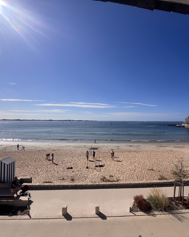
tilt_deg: +0.7
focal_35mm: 17
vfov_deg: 89.6
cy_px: 118
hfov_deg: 76.7
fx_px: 119
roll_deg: -1.1
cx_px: 106
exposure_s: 1/3922
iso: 32
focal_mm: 1.57
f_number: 1.8
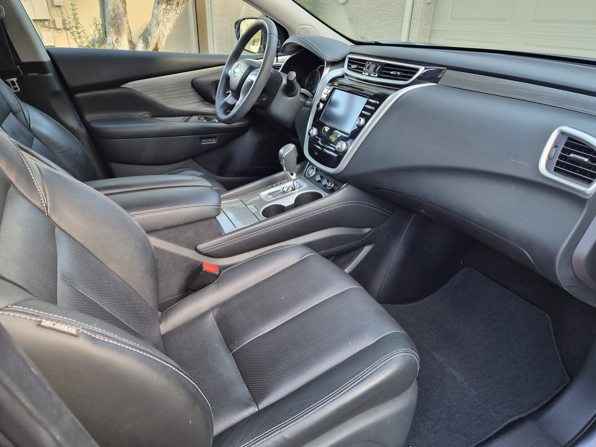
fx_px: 396
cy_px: 224
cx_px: 298
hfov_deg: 73.9
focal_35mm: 23
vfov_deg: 58.9
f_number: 1.8
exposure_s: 1/180
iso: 200
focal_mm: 5.4
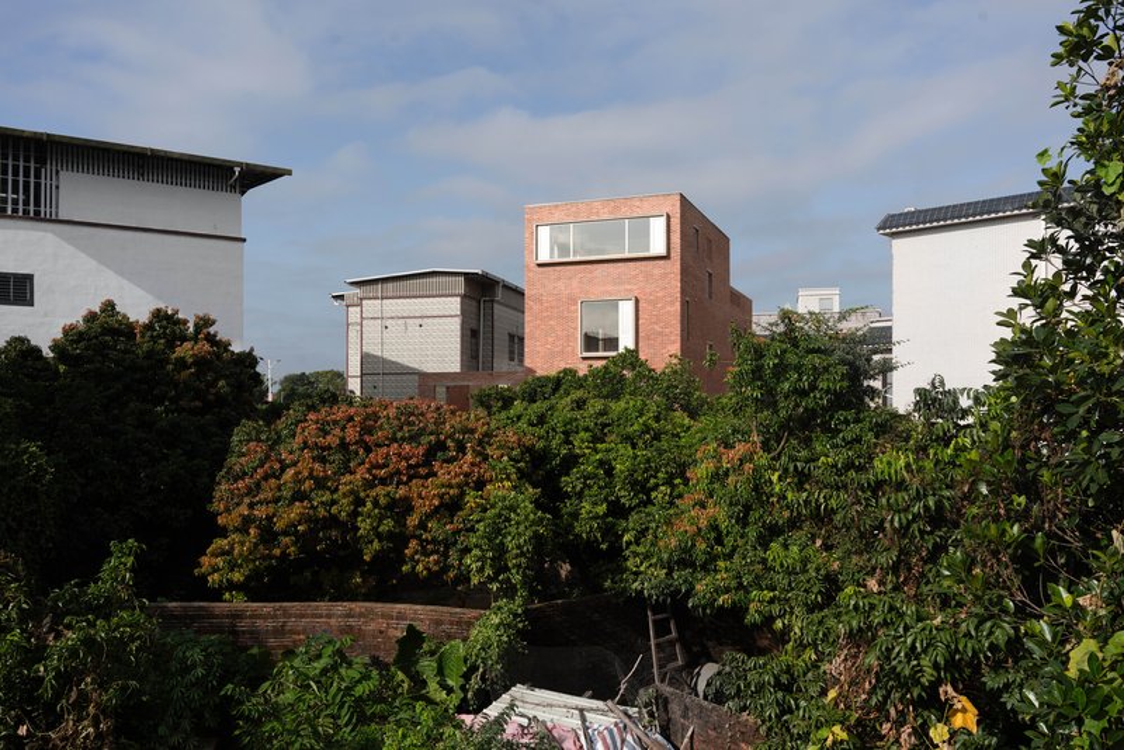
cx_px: 562
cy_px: 375
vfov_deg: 46.4
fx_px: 874
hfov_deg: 65.5
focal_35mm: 28
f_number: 10
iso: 100
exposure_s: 1/400
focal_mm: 28
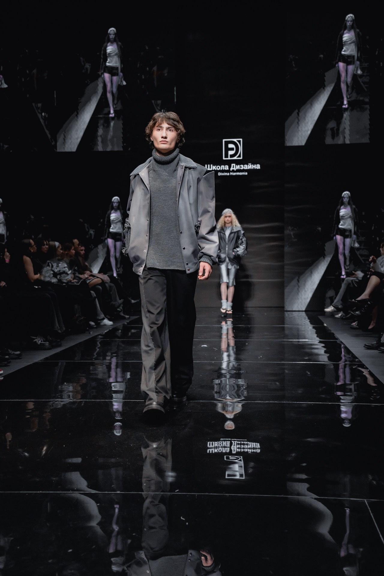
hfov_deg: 28.6
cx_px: 192
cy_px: 288
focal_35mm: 47
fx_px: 752
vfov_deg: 41.9
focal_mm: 47
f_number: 4.5
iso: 2000
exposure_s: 1/250
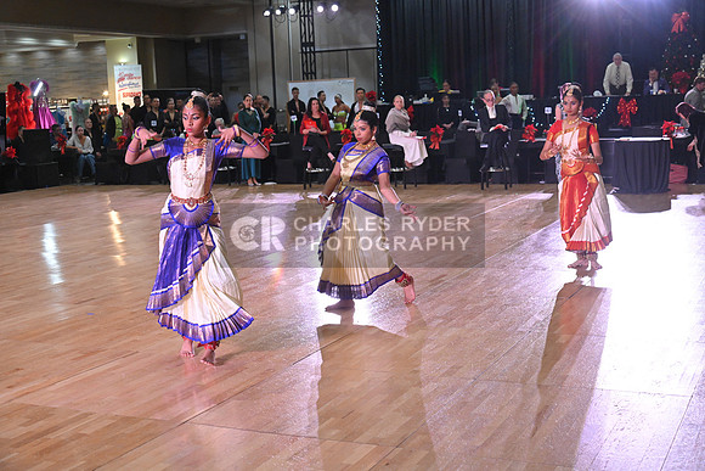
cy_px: 236
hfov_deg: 39.6
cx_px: 352
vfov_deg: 27.0
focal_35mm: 50
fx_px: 979
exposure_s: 1/400
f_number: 5.6
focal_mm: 50
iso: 3200
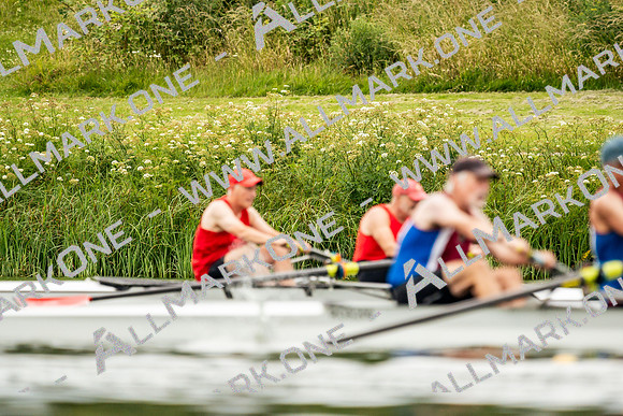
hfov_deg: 2.3
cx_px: 312
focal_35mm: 900
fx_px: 15578
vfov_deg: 1.5
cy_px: 208
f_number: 6.3
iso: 500
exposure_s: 1/2000
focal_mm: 600
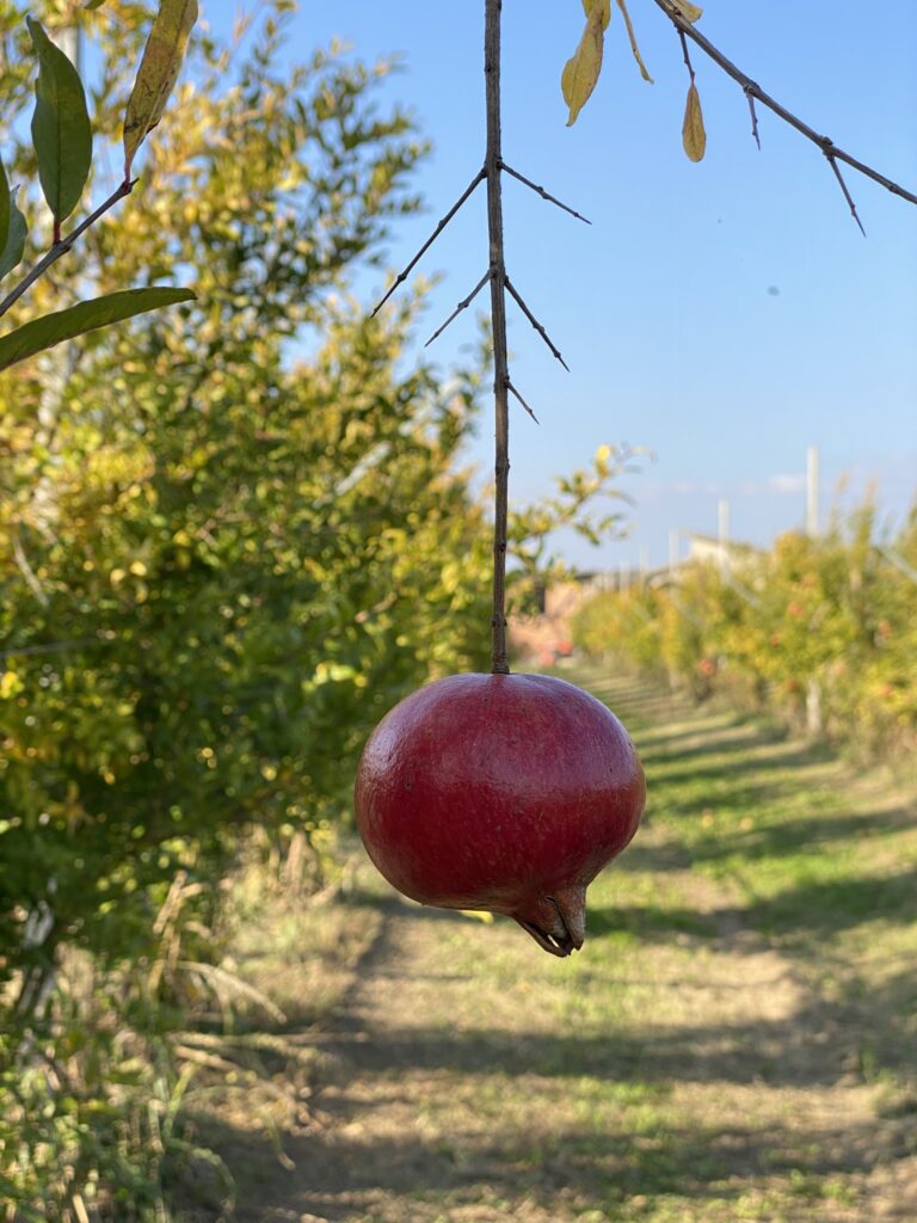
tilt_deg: +0.8
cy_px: 612
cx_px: 458
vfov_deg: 36.8
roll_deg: -0.9
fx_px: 1837
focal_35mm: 52
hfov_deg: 28.0
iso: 20
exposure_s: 1/381
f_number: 2
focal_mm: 6
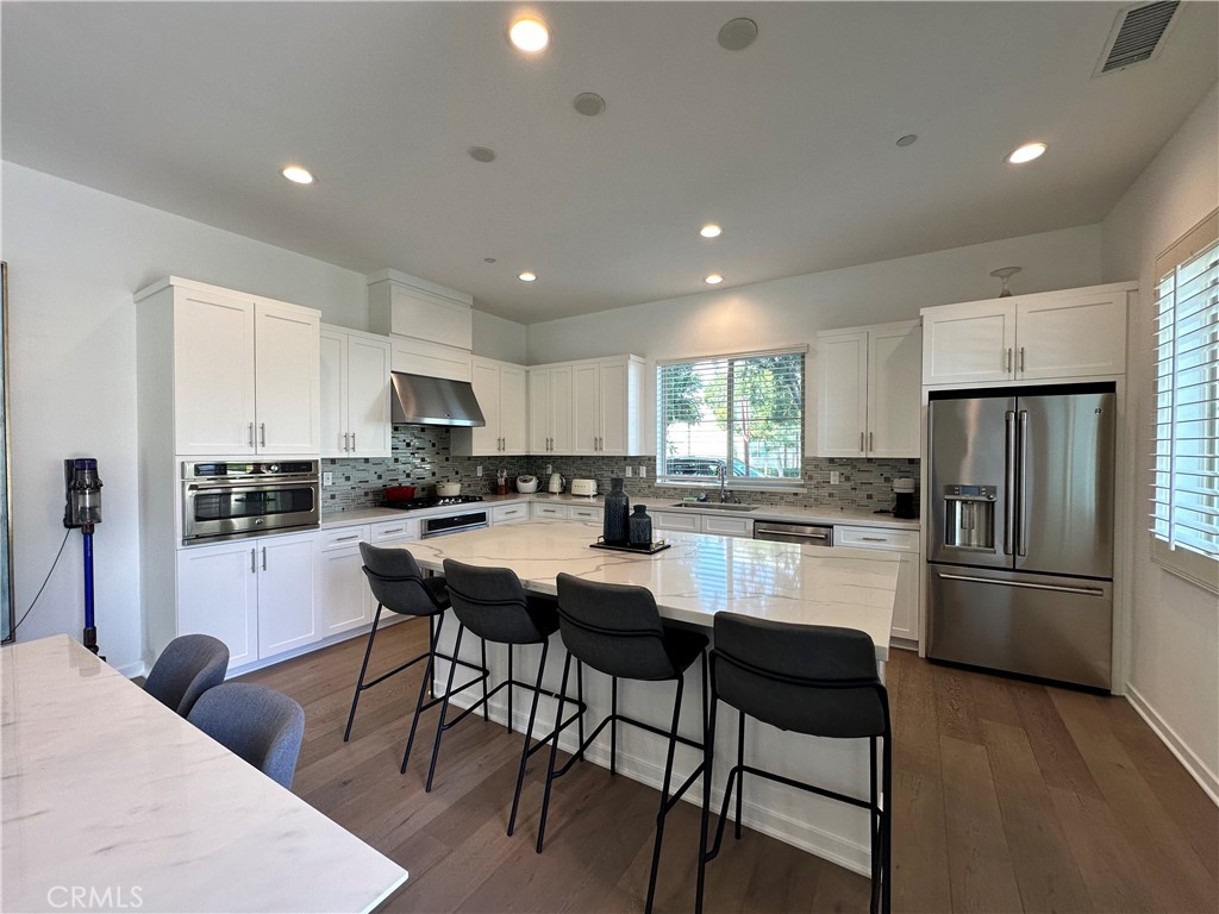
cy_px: 457
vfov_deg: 85.7
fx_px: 493
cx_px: 610
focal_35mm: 14
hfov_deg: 102.1
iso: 100
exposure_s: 1/120
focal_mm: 2.22
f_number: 2.2
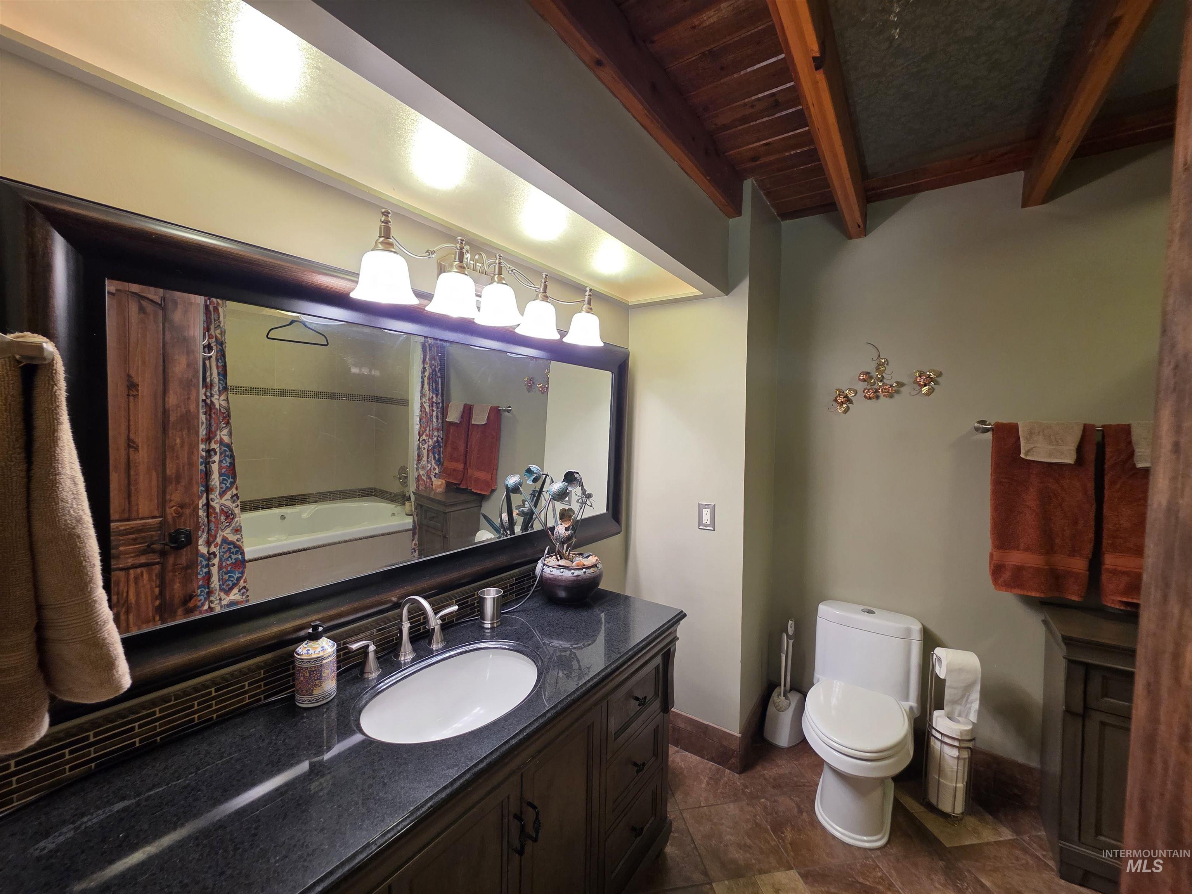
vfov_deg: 89.9
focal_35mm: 13
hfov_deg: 106.2
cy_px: 447
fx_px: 448
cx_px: 596
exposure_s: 1/60
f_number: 1.9
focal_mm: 2.2
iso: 160
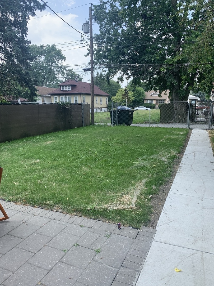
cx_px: 107
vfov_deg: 67.3
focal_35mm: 26
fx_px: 214
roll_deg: +1.1
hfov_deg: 53.1
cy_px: 143
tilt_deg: -8.6
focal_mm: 4.25
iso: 25
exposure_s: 1/678
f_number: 1.8
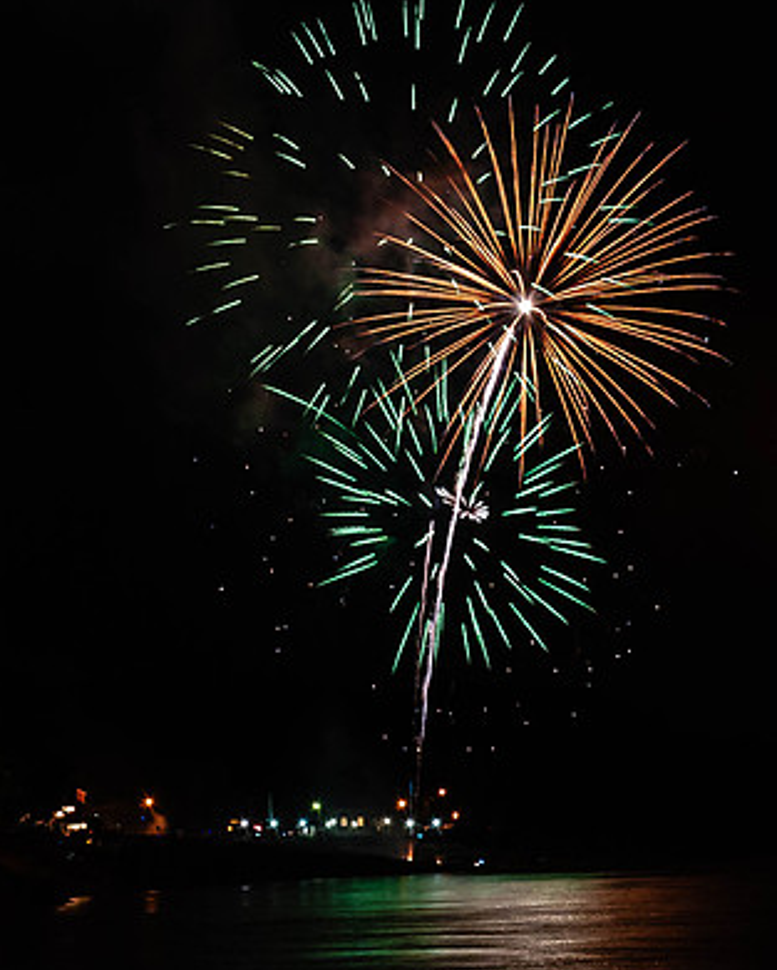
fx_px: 6839
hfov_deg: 6.5
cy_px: 471
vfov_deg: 8.1
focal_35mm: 238
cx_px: 905
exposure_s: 7.7
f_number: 13
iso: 100
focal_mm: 75
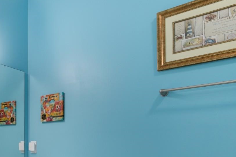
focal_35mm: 36
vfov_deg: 34.8
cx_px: 21
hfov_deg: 47.4
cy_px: 141
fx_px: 236
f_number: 4.8
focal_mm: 12
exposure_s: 1/25
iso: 100
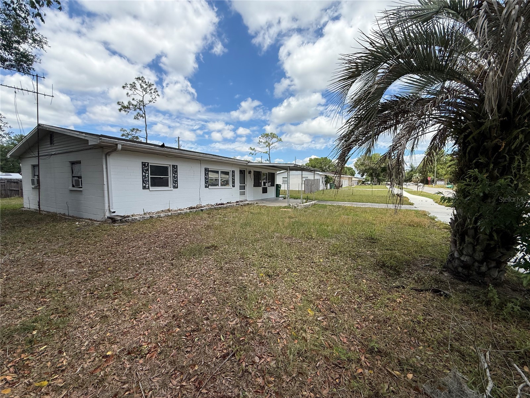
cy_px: 199
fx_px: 214
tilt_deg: -3.8
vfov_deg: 85.7
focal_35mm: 14
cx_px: 265
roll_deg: -0.7
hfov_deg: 102.1
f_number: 2.2
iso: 50
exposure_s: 1/1901
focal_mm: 2.22
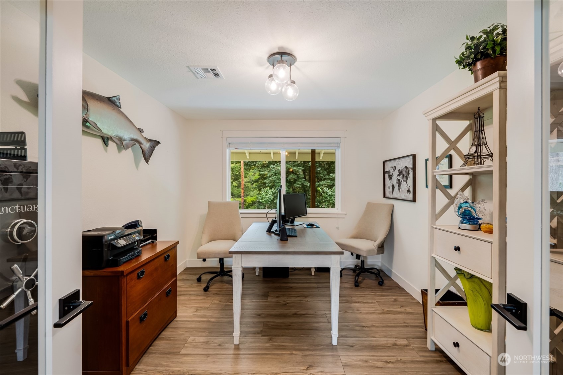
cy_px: 188
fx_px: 250
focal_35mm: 16
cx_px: 282
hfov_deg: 96.7
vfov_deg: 73.7
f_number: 9
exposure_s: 1/100
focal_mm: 16
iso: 400
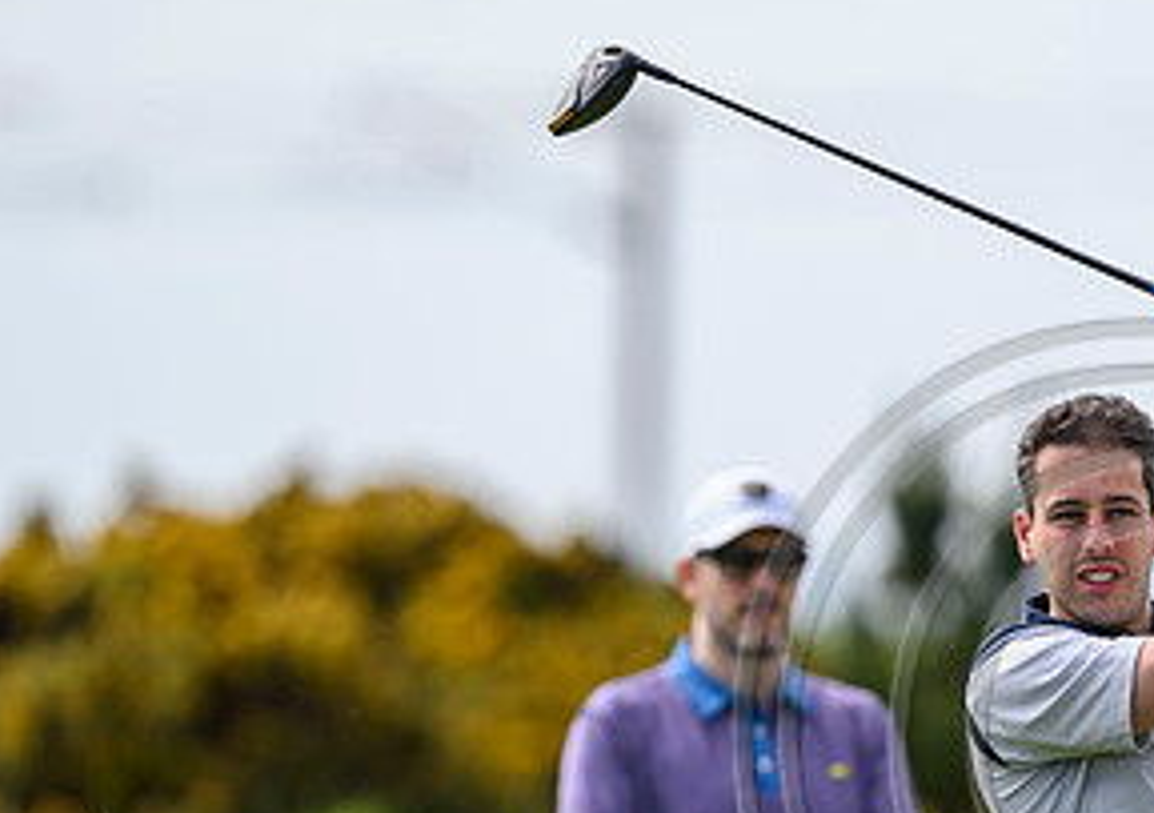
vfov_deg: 1.7
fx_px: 27376
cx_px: 1076
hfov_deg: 2.4
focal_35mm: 839
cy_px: 729
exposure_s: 1/2500
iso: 500
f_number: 4
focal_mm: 400
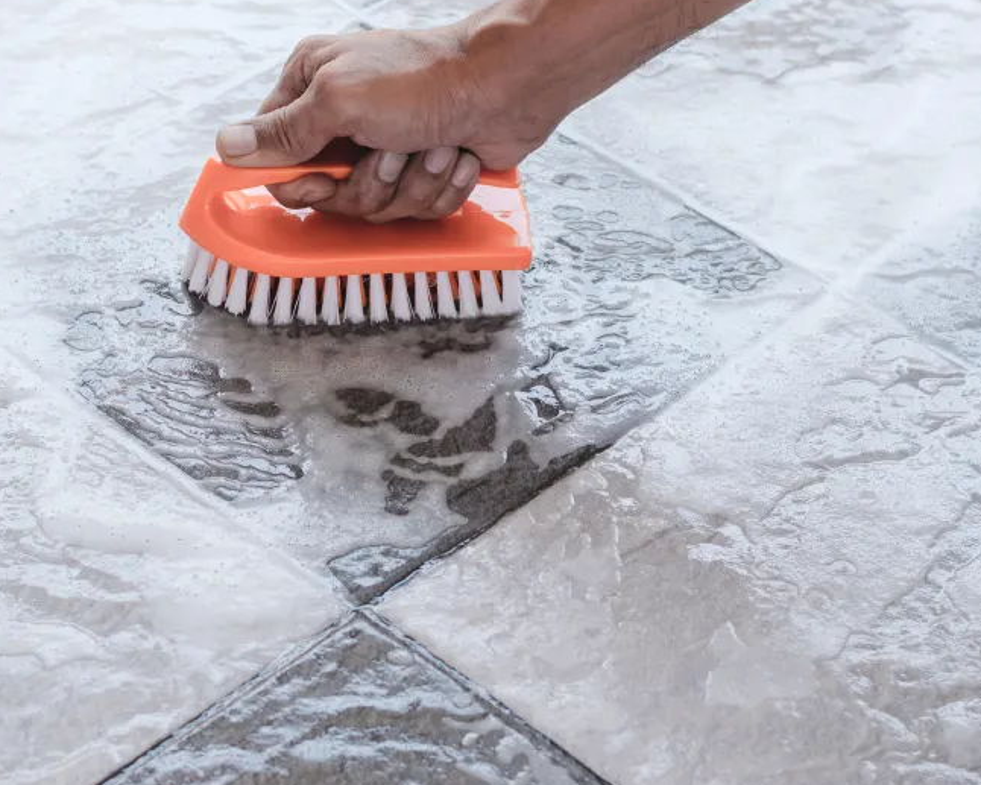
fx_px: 2846
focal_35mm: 98
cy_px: 337
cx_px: 363
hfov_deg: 19.5
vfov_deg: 15.7
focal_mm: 50
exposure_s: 1/60
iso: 100
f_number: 5
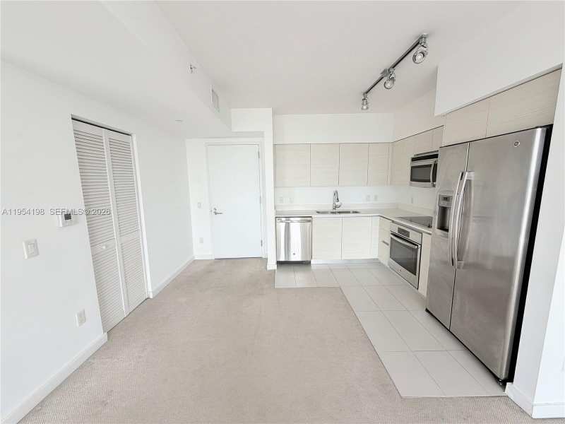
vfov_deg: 85.7
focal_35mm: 14
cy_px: 212
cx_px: 282
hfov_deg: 102.1
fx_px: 229
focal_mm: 2.22
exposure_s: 1/121
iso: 125
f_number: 2.2
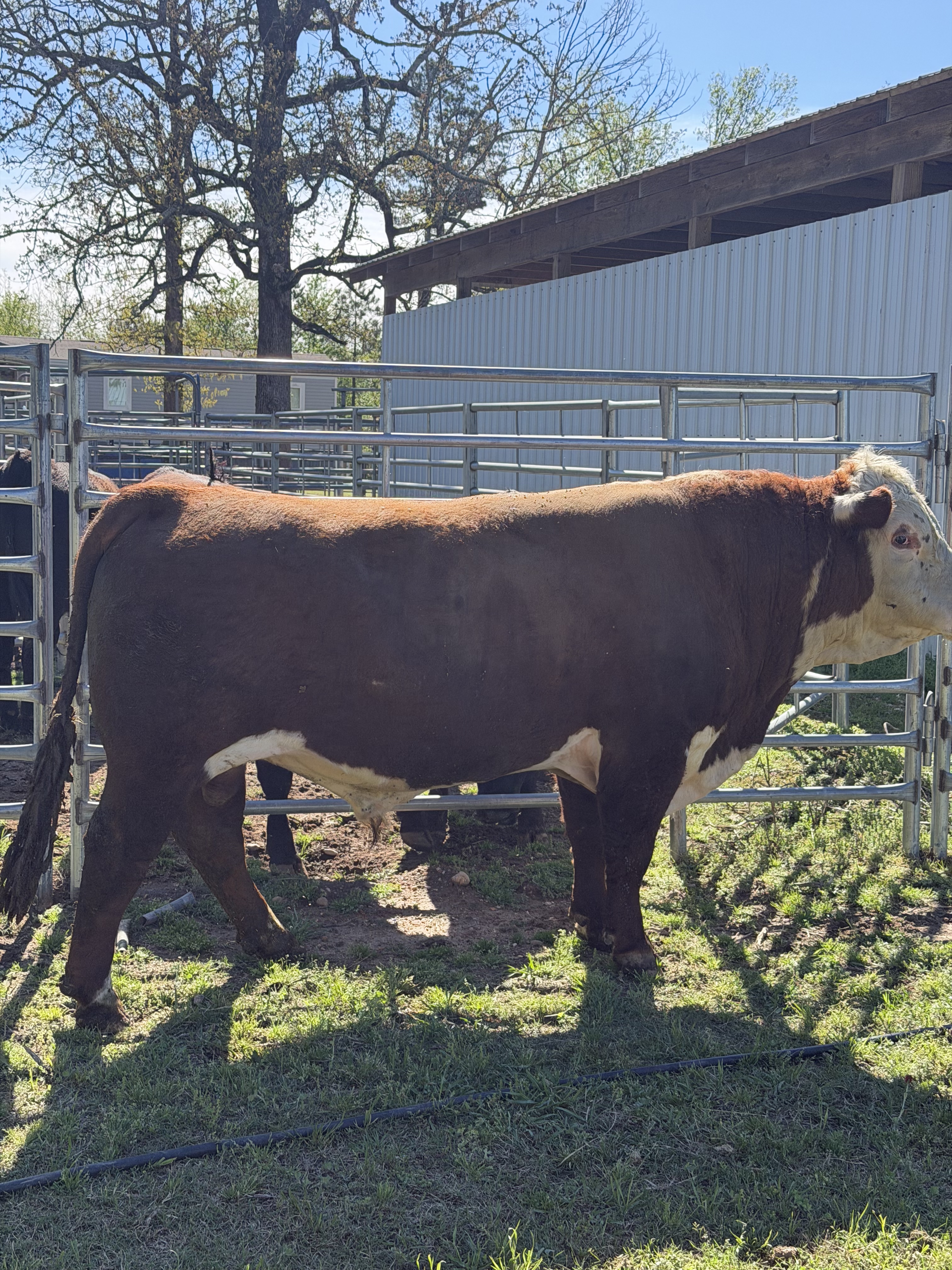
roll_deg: -2.9
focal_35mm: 48
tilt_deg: -2.7
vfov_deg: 39.7
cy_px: 635
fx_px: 1760
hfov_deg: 30.3
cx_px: 476
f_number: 1.78
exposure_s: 1/2208
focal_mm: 6.76
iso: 100
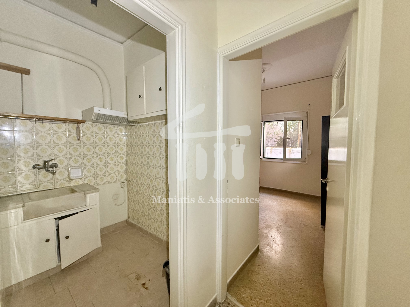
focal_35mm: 14
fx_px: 166
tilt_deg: -2.9
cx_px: 205
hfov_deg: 102.1
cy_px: 154
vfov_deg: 85.7
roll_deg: -0.1
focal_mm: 2.22
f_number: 2.2
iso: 320
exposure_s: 1/99
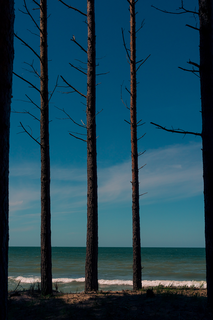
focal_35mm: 37
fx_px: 328
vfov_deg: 51.9
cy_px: 160
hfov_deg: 35.9
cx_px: 106
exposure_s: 1/6400
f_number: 6.3
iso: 100
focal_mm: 37
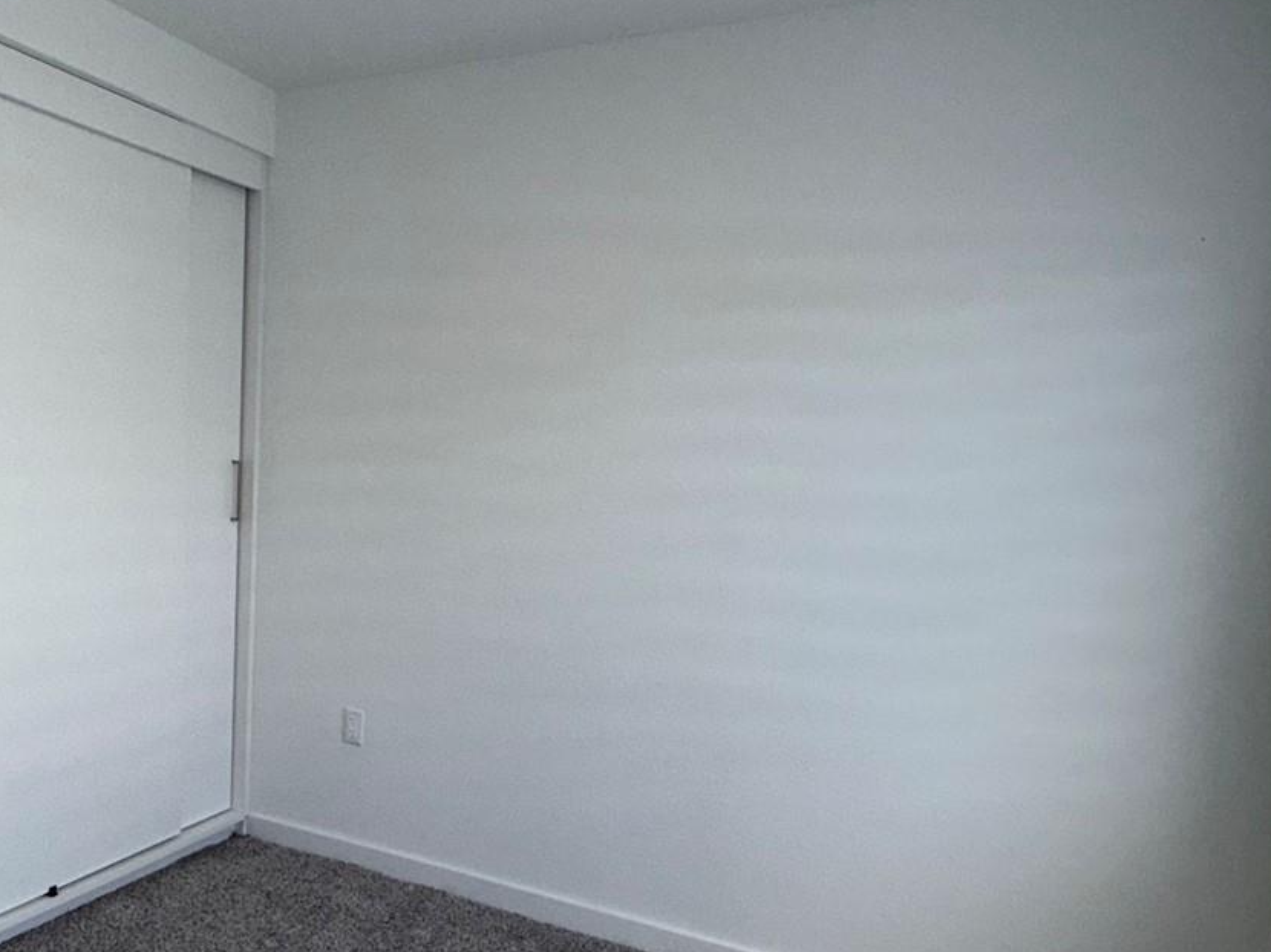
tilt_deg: -3.8
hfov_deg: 64.7
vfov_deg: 51.2
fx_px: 991
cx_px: 508
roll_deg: -3.8
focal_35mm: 27
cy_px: 528
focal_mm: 2.22
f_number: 2.2
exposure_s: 1/122
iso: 80
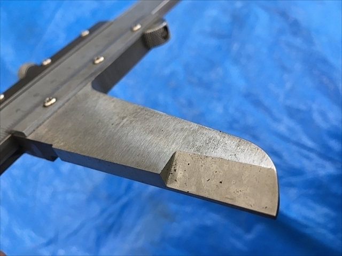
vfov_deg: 48.2
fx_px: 287
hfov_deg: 61.7
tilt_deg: -76.9
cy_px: 128
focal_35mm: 29
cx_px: 171
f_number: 2.2
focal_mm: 4.15
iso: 50
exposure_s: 1/30
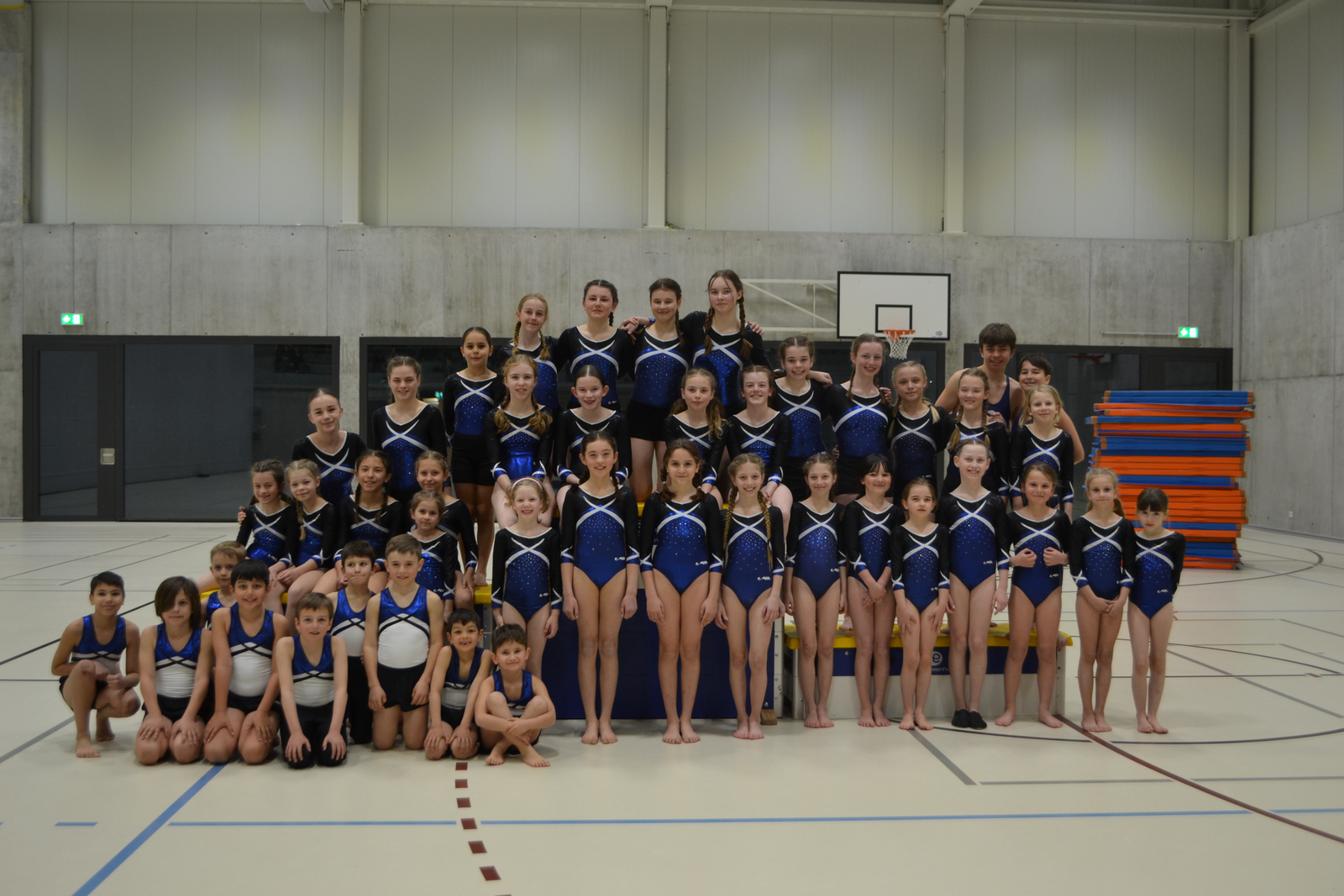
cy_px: 448
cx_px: 672
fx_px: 1344
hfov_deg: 53.1
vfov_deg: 36.9
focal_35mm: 36
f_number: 4
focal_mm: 24
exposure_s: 1/60
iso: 400
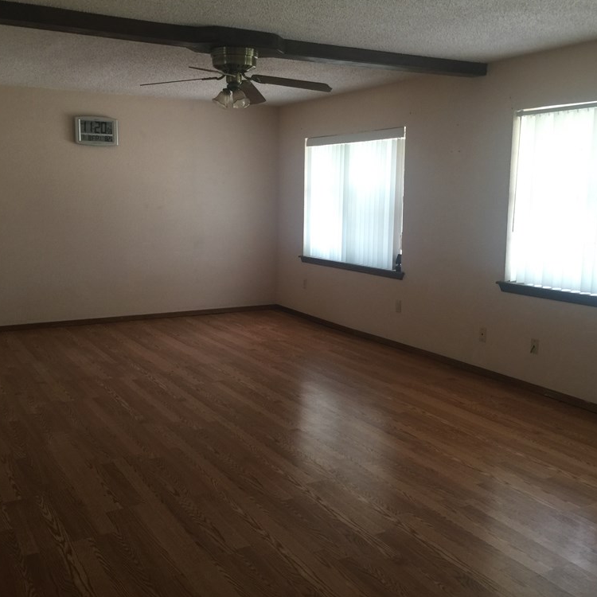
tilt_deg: -10.8
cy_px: 299
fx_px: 683
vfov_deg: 47.2
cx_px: 282
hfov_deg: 47.2
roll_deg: -2.1
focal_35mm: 35
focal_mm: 4.15
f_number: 2.2
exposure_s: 1/30
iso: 40
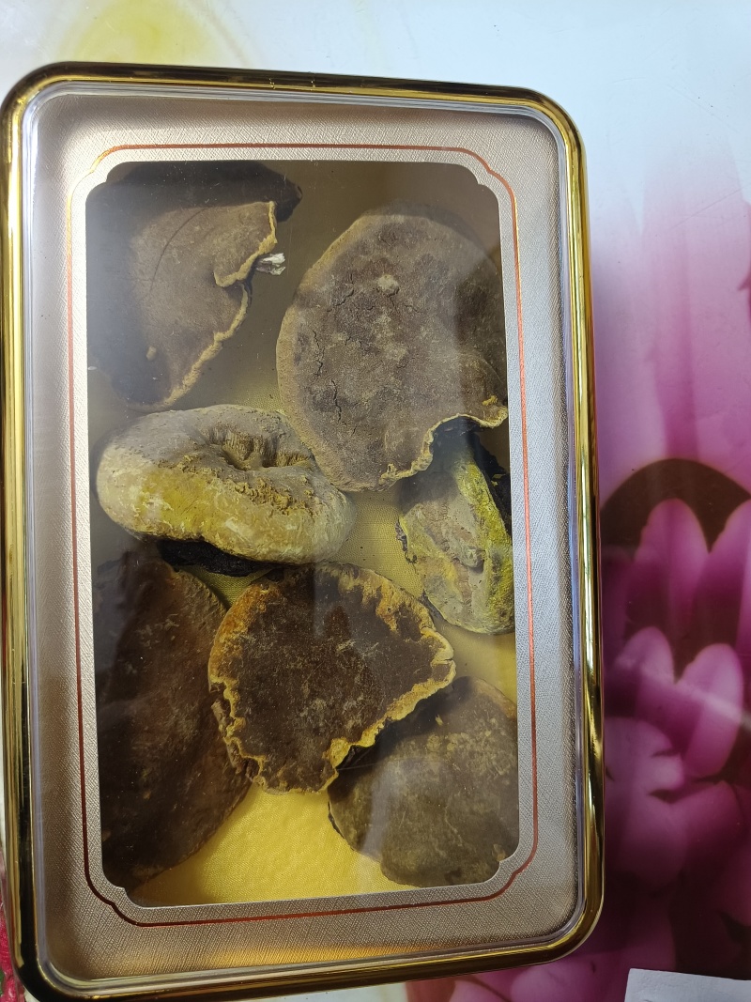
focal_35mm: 23
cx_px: 376
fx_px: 665
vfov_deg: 73.9
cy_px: 501
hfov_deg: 58.9
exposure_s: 1/16.7
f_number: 1.88
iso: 3271
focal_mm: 5.59
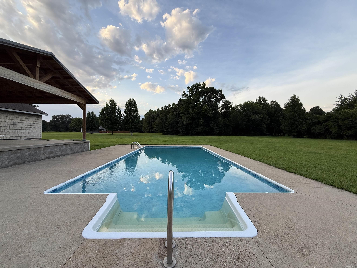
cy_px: 134
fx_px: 144
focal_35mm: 14
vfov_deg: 85.7
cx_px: 178
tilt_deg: +0.0
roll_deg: -0.2
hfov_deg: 102.1
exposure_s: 1/250
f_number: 2.2
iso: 50
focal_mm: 2.22
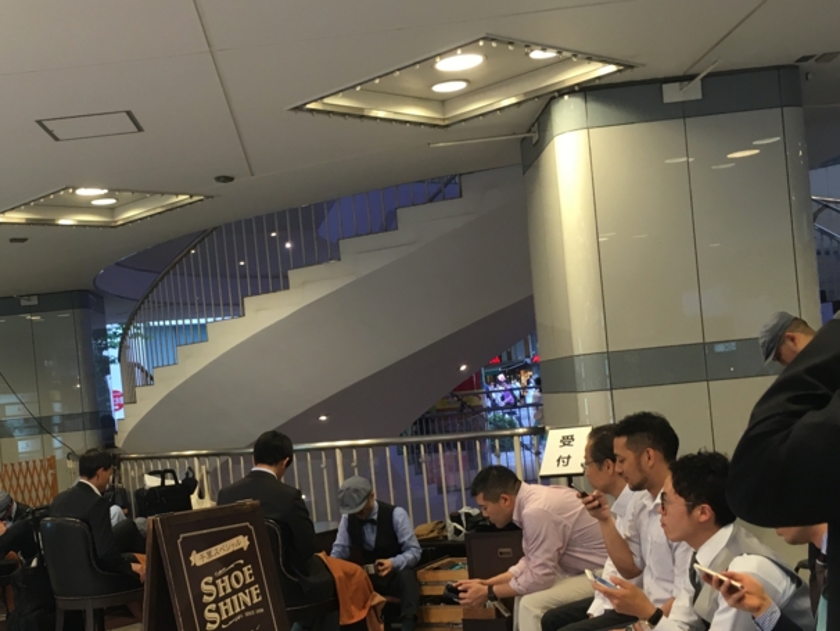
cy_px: 409
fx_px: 1190
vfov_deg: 29.5
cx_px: 245
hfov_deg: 38.2
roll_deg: +4.1
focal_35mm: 49
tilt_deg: +0.4
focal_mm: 4.15
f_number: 2.2
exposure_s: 1/30
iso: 50
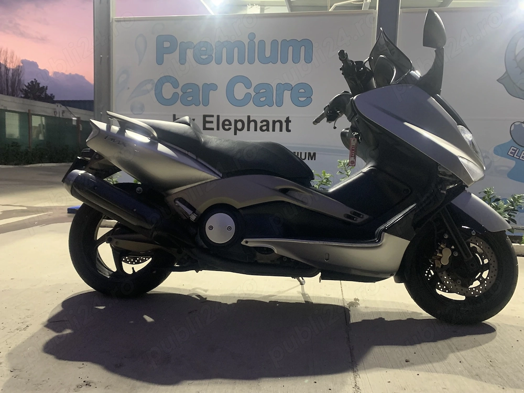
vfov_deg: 53.1
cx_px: 262
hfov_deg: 67.3
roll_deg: -1.4
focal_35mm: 26
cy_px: 196
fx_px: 394
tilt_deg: -6.1
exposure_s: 1/33
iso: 400
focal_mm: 4.25
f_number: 1.8
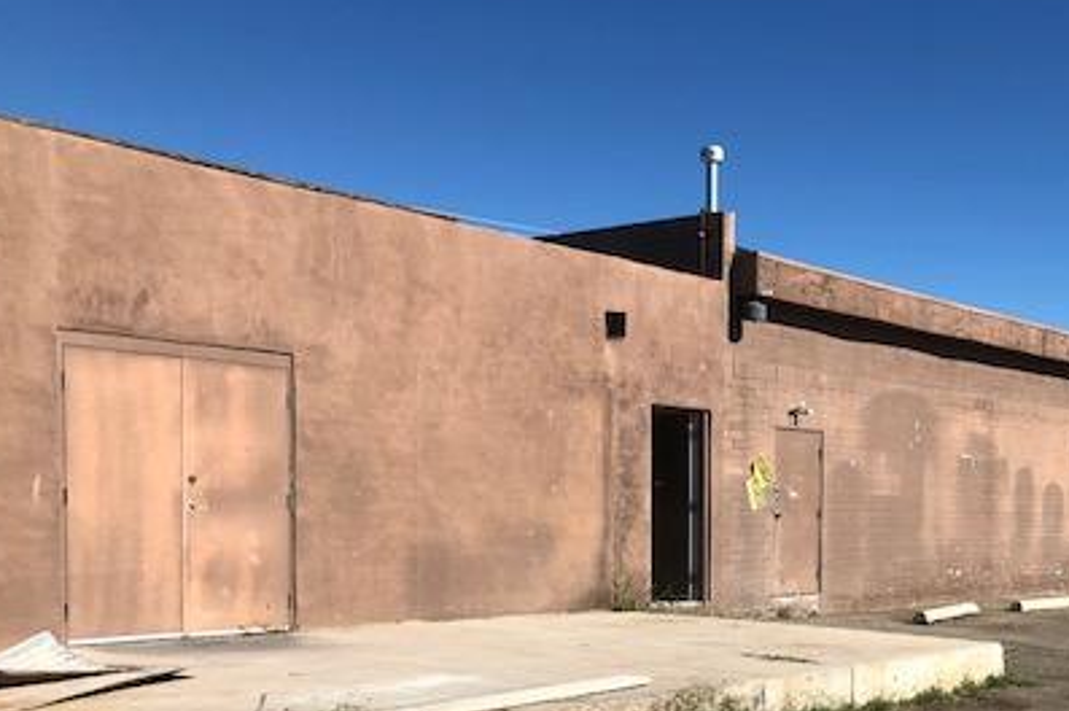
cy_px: 603
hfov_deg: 40.9
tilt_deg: -5.1
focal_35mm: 47
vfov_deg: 27.8
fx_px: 1394
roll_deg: -1.1
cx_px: 784
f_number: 1.8
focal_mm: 3.99
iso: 25
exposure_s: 1/2825
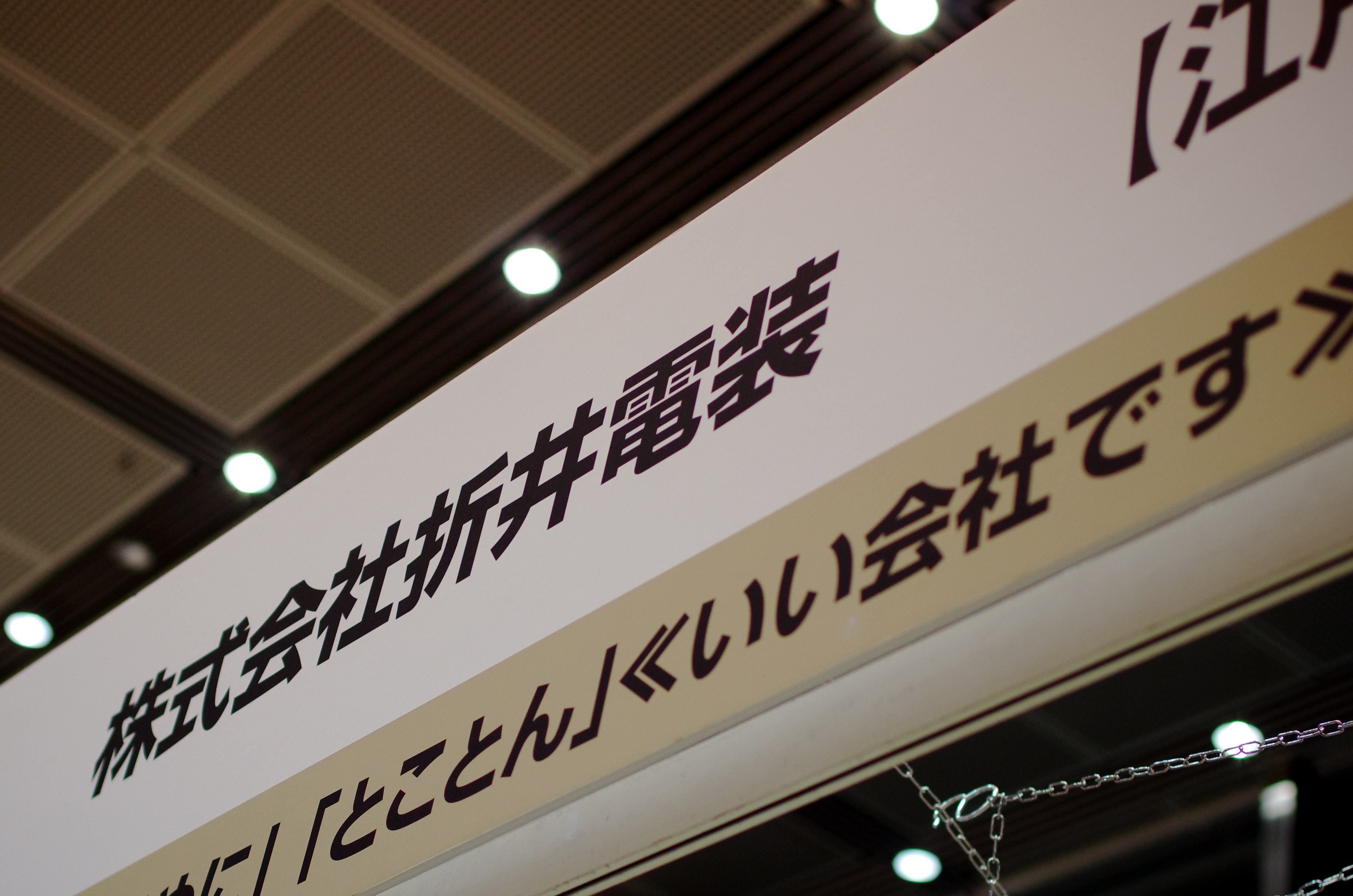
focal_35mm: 70
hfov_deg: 28.8
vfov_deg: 19.3
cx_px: 555
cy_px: 548
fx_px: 2625
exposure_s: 1/350
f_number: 2.8
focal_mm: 35
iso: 800
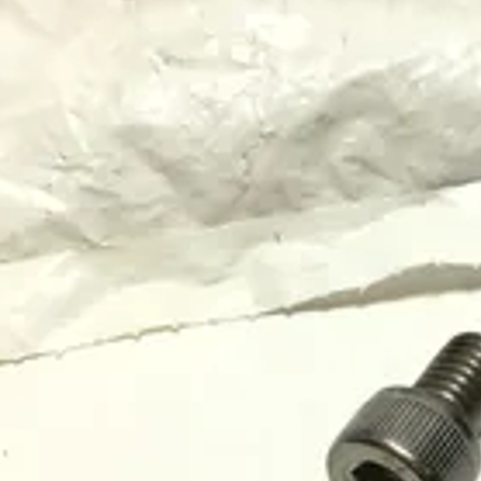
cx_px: 391
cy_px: 457
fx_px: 1242
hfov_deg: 21.6
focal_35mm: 79
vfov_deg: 21.3
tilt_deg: -61.9
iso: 25
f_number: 2.4
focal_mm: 3.3
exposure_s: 1/175
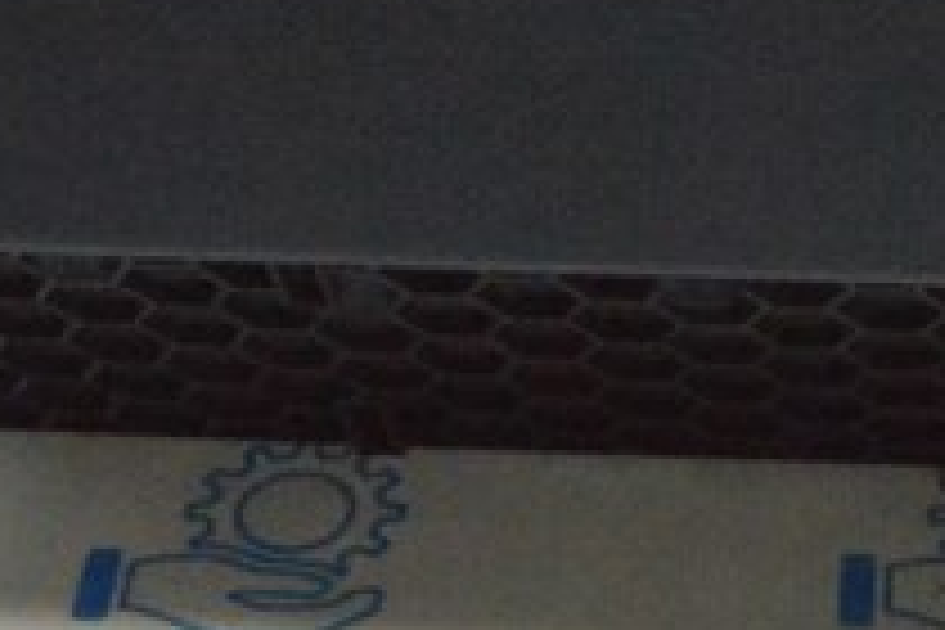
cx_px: 963
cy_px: -407
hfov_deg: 13.8
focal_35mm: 146
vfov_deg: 9.1
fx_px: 3832
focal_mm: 20
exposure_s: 1/15
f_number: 20
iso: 6400
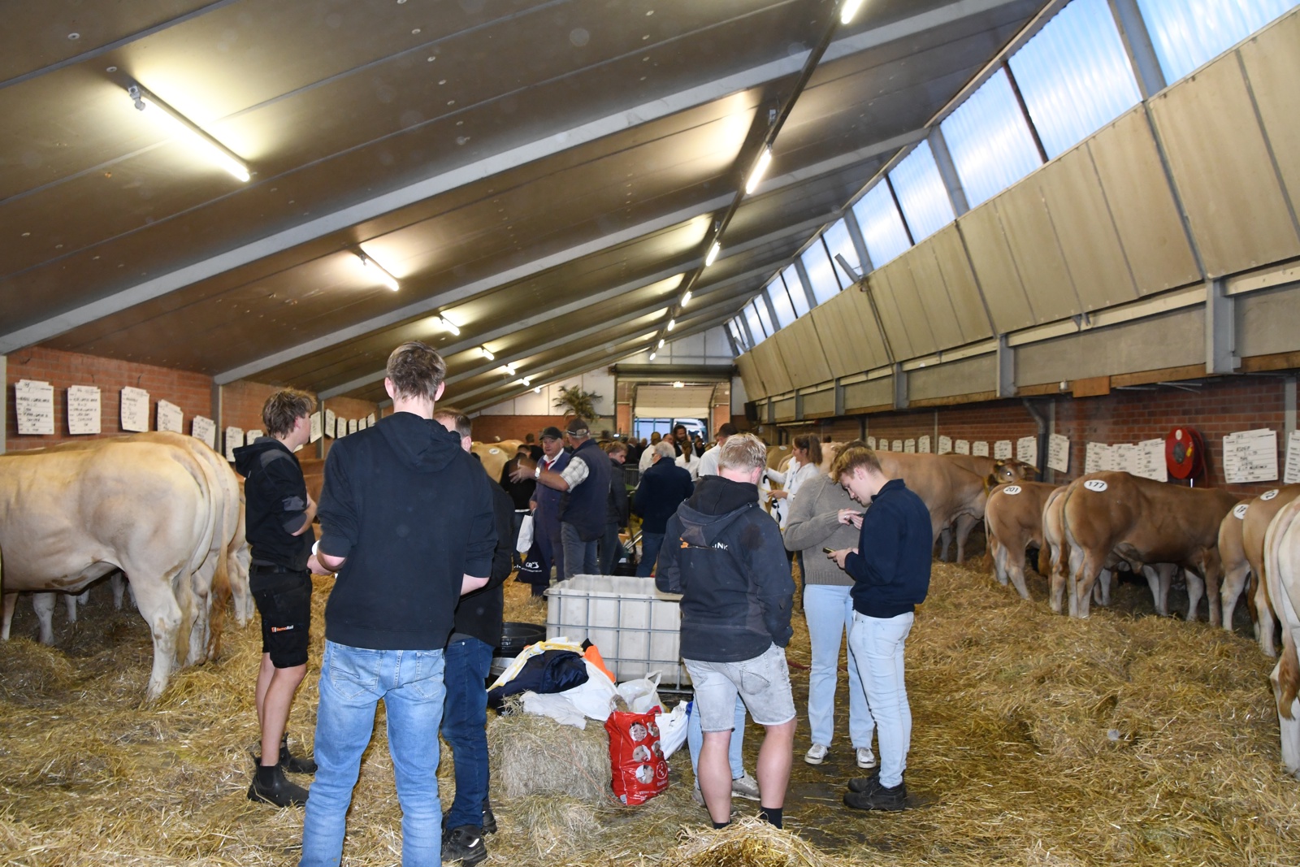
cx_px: 650
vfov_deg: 47.9
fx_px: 975
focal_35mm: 27
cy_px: 434
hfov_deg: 67.4
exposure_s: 1/25
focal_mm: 18
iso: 1600
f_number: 6.3
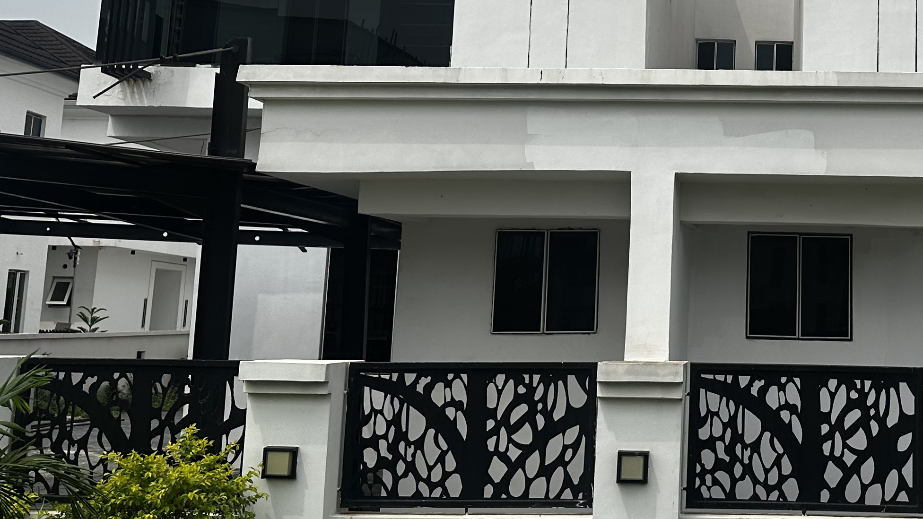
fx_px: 1322
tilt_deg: +11.1
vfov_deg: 21.9
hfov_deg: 36.7
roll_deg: -0.9
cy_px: 90
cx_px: 780
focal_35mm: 54
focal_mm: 6.86
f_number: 1.78
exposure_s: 1/8197
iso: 80
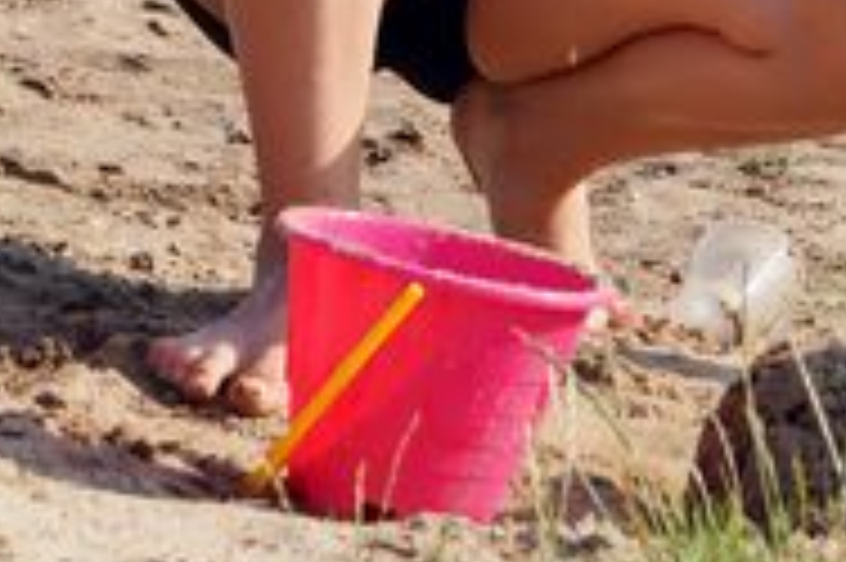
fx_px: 7228
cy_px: -133
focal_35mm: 308
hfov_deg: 6.7
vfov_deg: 4.4
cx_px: 999
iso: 100
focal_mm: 55
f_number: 8
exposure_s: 1/125
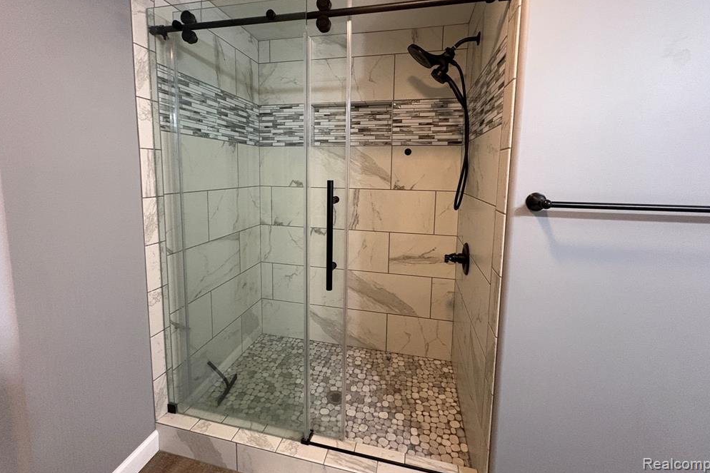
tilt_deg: -5.4
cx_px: 349
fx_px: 296
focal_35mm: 15
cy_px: 201
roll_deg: -0.6
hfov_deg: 100.4
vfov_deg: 76.9
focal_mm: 2.22
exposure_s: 1/60
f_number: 2.2
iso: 640
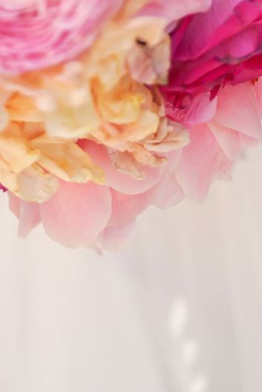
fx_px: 1873
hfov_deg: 8.0
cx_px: 34
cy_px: -402
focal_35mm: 172
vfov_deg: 10.9
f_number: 2.8
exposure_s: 1/320
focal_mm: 40.4
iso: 100
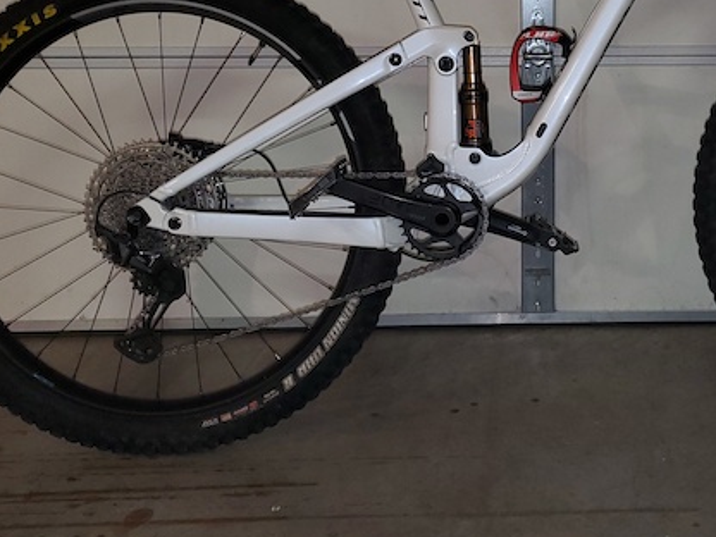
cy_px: 86
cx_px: 537
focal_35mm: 50
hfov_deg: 37.3
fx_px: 1034
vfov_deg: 28.3
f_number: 1.5
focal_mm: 4.3
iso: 100
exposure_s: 1/30
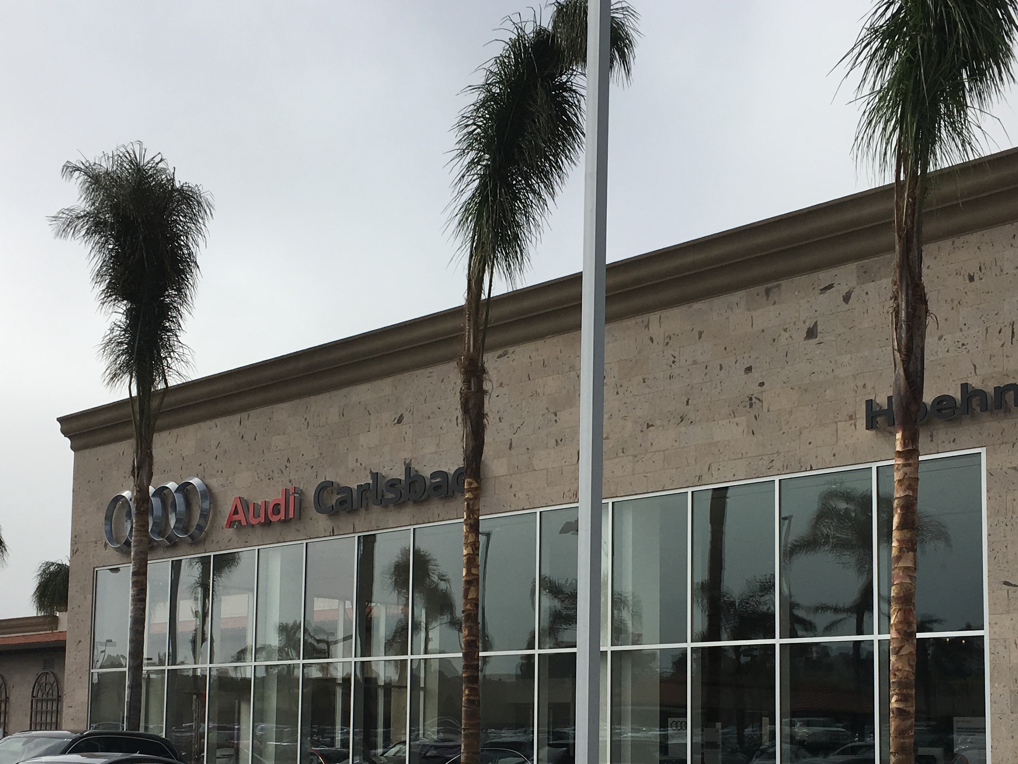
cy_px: 612
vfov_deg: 28.5
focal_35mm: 50
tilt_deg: +5.2
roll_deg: -0.8
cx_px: 542
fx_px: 1470
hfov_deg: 38.2
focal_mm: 4.15
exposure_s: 1/3344
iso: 25
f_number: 2.2
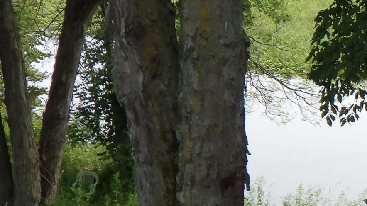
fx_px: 1031
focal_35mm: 106
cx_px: 400
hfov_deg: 19.4
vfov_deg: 11.4
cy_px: 141
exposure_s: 1/320
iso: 125
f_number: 4.2
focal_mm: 5
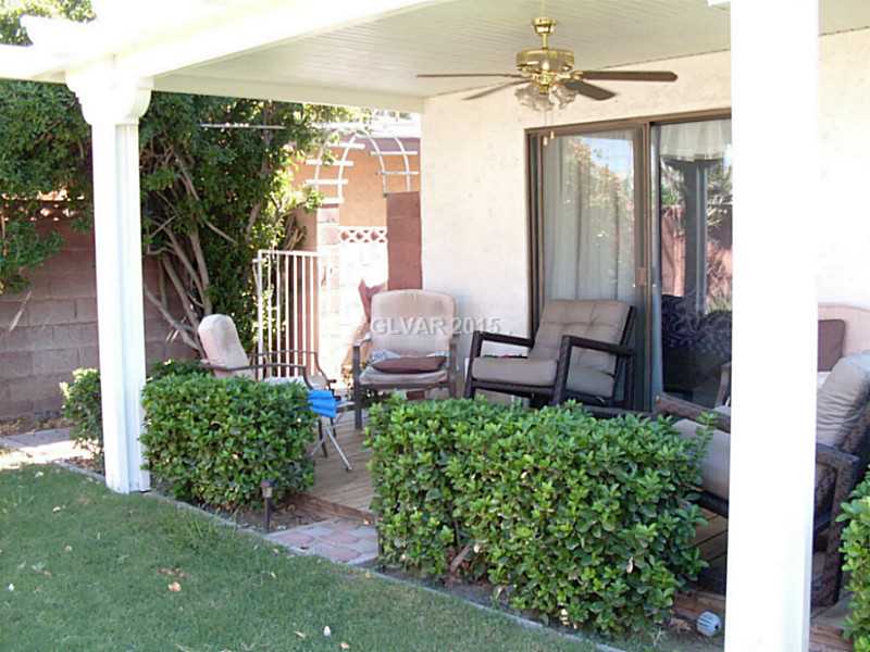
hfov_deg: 49.0
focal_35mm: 38
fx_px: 955
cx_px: 435
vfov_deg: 37.7
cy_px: 326
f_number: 2.8
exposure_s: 1/350
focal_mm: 6.3
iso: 80
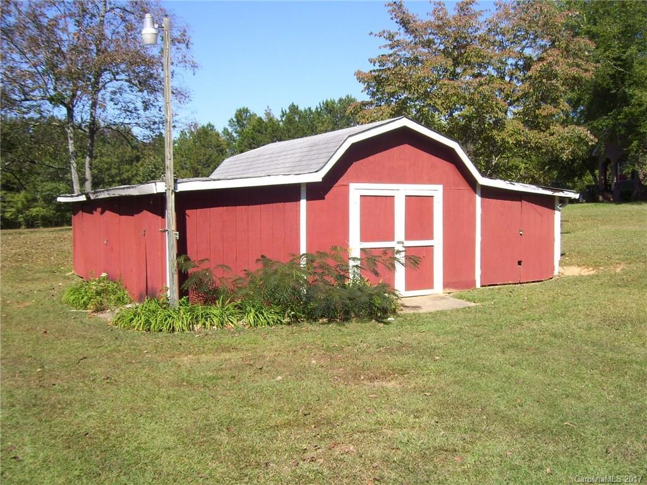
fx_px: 673
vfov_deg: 39.7
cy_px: 242
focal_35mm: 36
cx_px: 324
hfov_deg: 51.4
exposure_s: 1/500
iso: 80
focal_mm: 6
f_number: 4.8
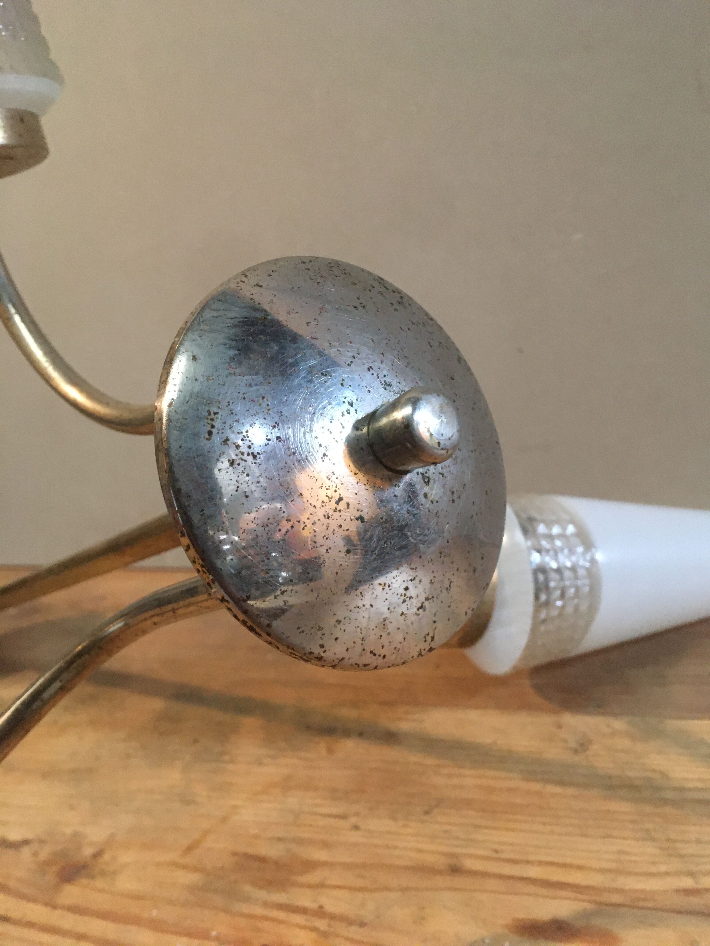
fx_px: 793
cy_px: 473
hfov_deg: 48.2
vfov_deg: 61.7
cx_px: 355
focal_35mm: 29
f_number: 2.2
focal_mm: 4.15
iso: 200
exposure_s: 1/25
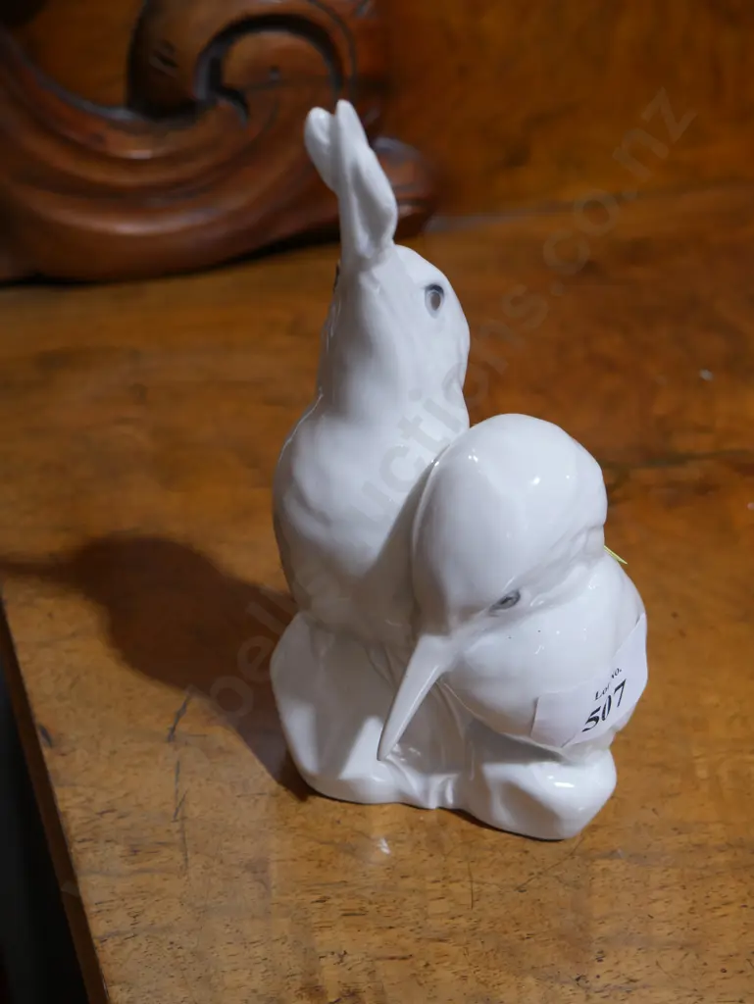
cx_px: 377
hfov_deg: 25.3
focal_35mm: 58
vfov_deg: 33.2
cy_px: 502
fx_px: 1683
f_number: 5.4
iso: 640
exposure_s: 1/60
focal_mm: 29
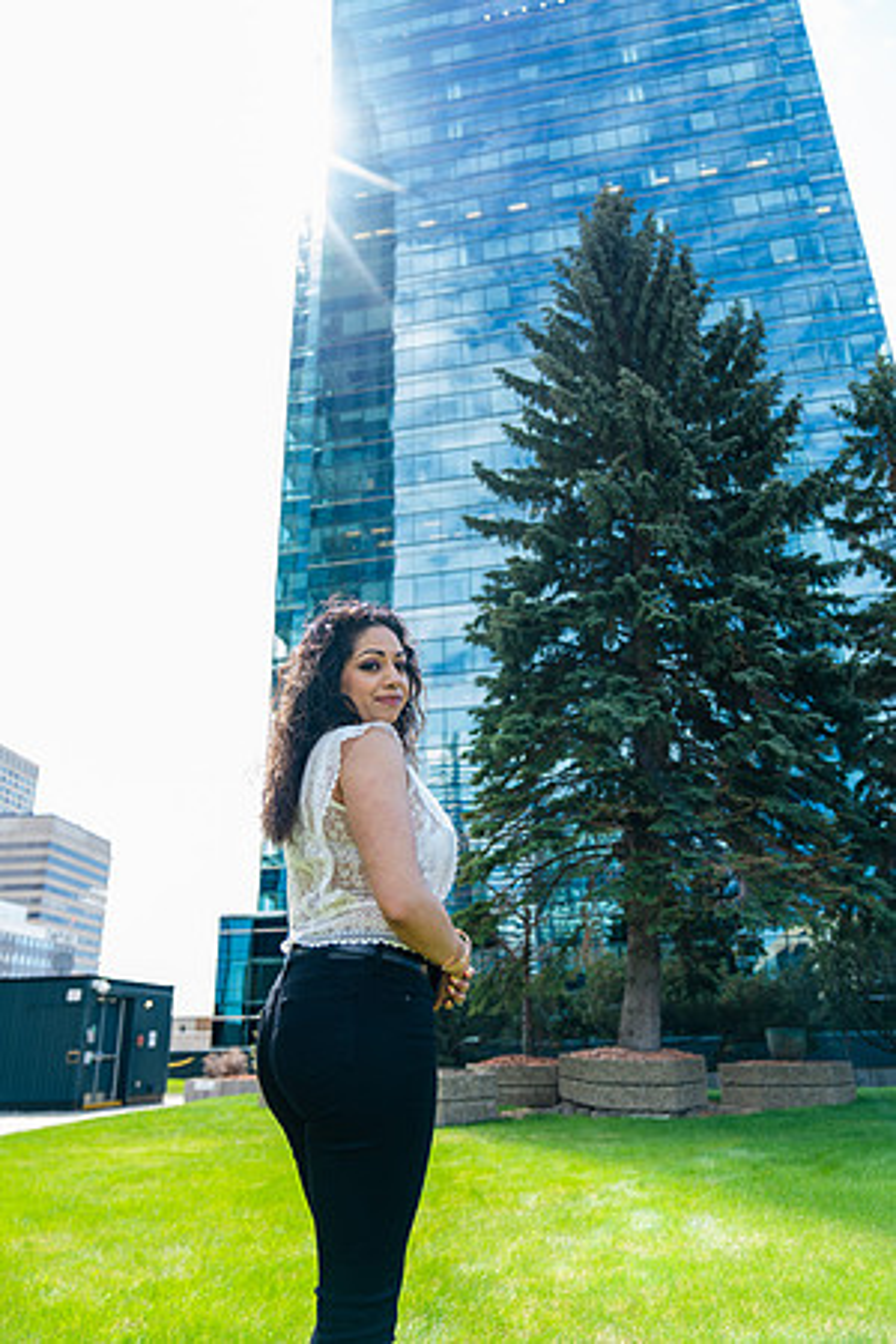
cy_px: 672
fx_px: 896
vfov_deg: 73.7
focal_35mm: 24
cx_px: 448
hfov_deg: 53.1
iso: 50
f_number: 2.8
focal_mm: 24
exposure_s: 1/125
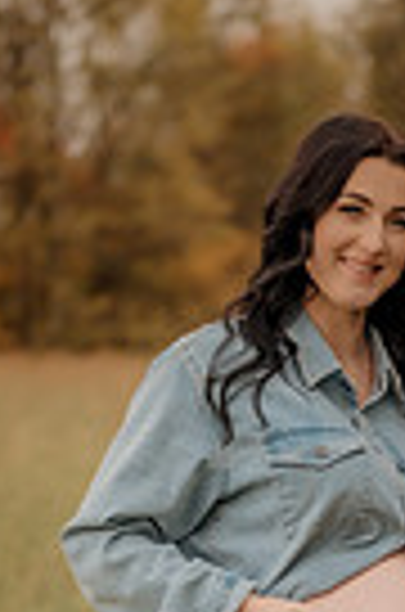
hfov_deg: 8.2
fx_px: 2815
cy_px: 630
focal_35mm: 166
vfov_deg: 12.2
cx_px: 466
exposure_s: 1/320
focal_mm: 50
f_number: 1.8
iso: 200
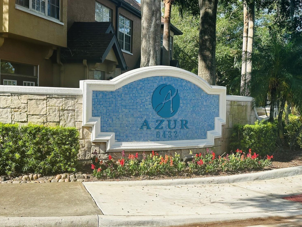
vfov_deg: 28.0
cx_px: 162
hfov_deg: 36.8
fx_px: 454
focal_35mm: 52
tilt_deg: -2.6
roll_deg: -1.6
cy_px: 119
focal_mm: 6.86
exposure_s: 1/2252
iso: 64
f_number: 1.78
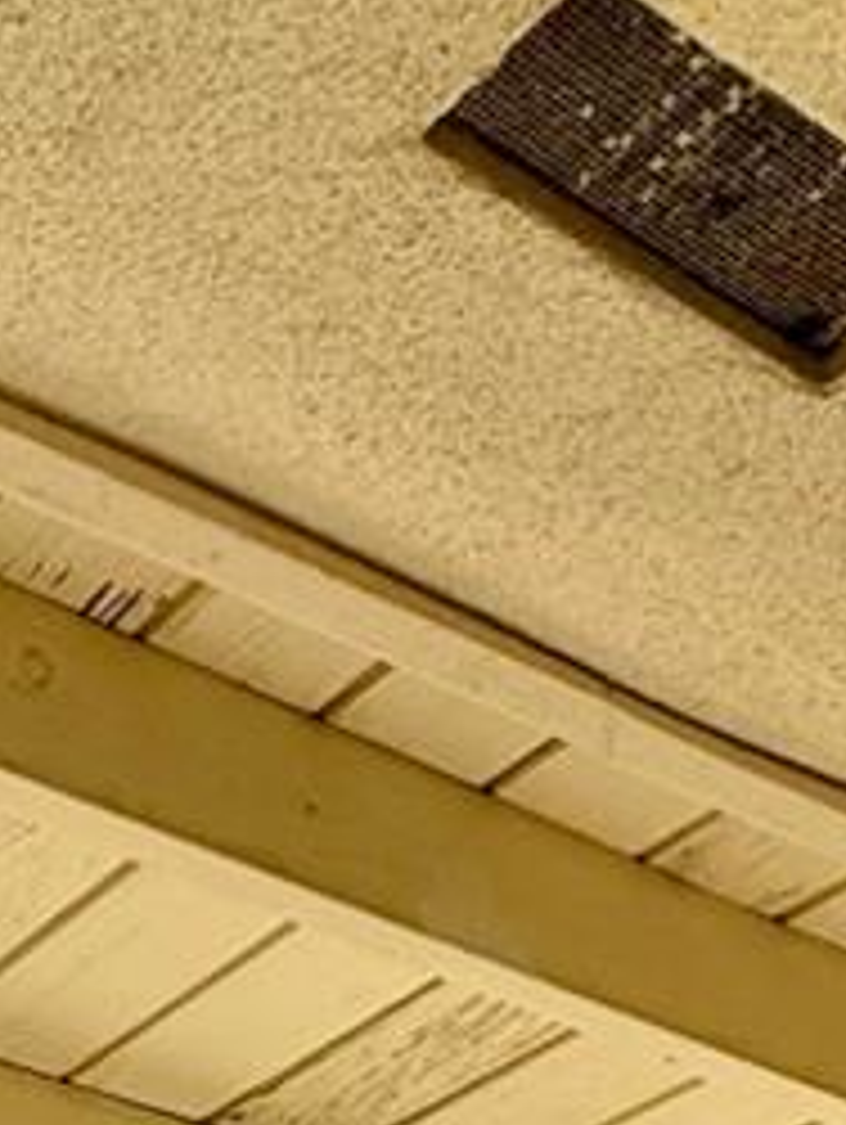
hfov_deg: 17.2
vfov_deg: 16.6
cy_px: 2349
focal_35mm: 84
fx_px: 2733
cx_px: 7
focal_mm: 2.22
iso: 64
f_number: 2.2
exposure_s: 1/607
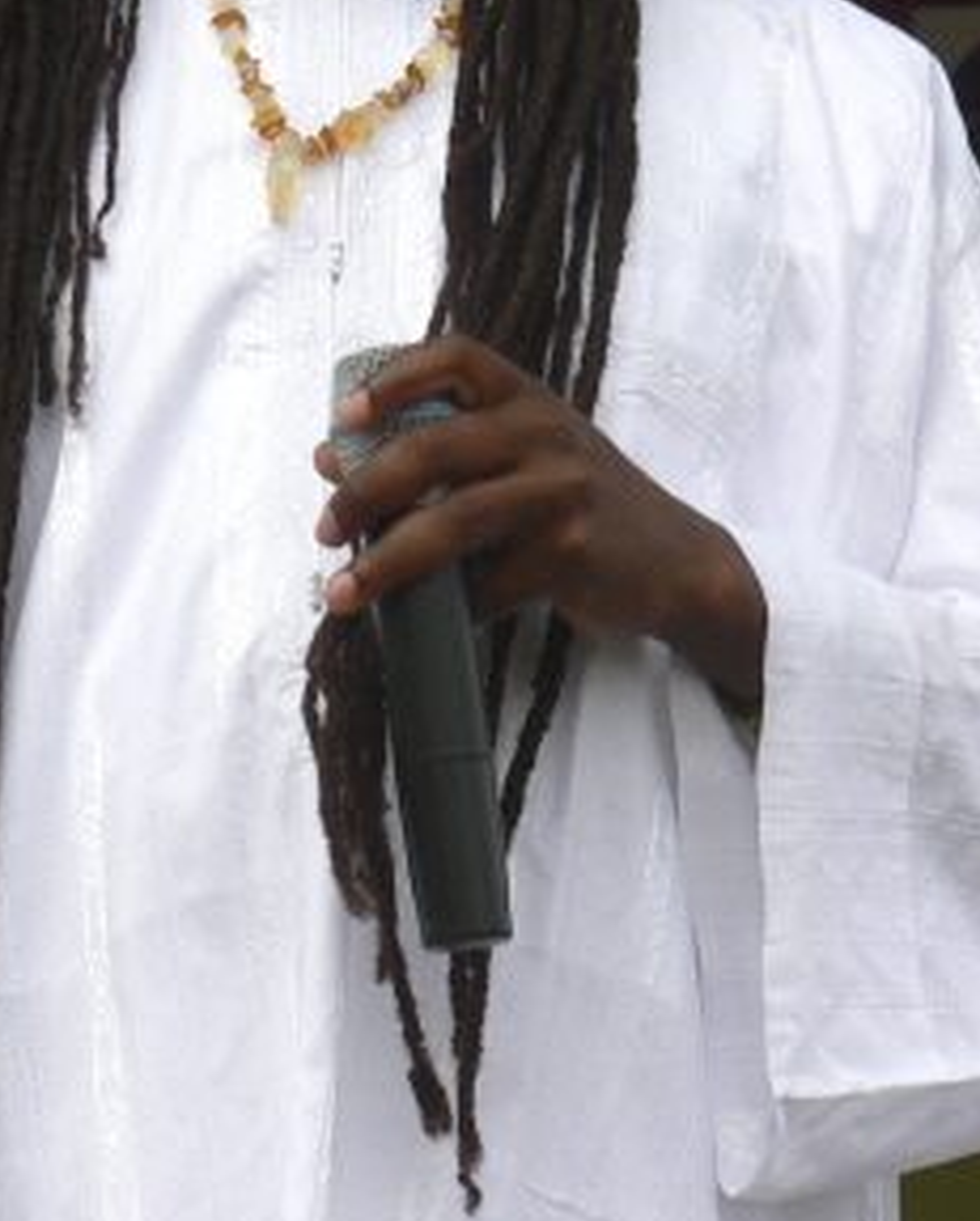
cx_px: 197
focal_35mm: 288
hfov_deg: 5.4
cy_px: 214
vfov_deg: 6.7
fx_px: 10425
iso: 64
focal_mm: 25.7
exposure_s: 1/400
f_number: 4
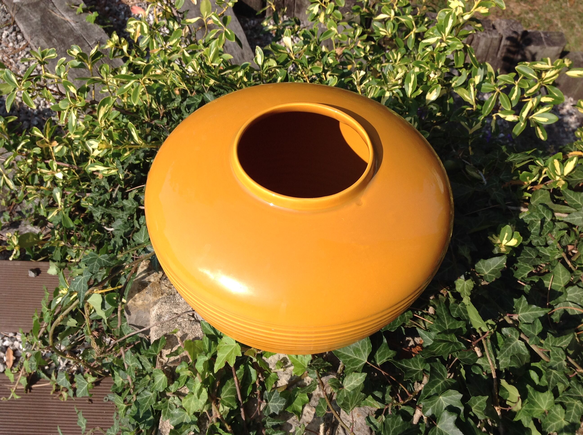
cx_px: 292
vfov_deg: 40.6
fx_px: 589
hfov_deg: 52.7
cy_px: 218
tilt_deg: -57.2
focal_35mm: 35
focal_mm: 4.28
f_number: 2.4
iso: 50
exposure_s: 1/1681
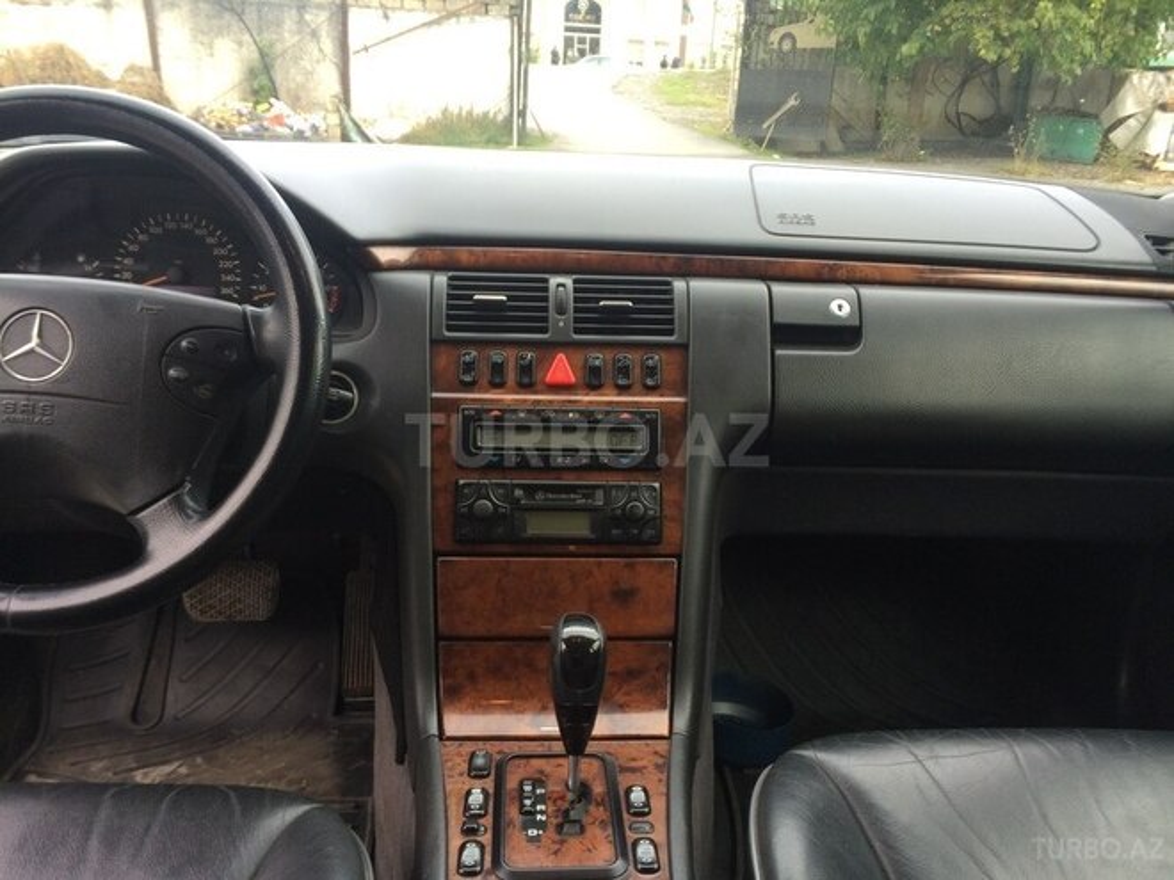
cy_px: 440
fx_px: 984
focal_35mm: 29
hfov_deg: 61.7
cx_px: 587
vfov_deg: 48.2
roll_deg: -2.0
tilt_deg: -17.5
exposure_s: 1/100
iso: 40
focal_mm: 4.15
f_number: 2.2
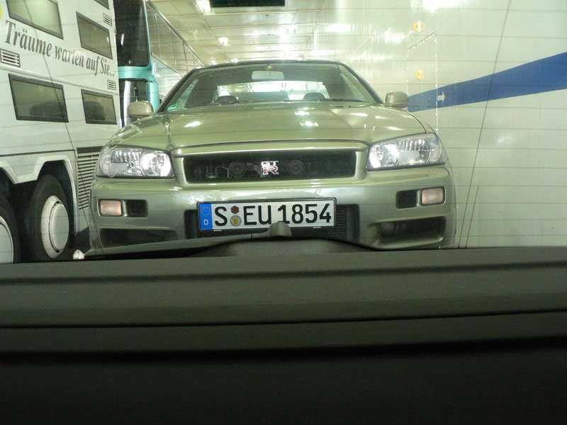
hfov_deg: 51.4
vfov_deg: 39.7
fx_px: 590
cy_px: 212
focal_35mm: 36
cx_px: 284
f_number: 2.8
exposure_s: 1/6
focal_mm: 6
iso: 200
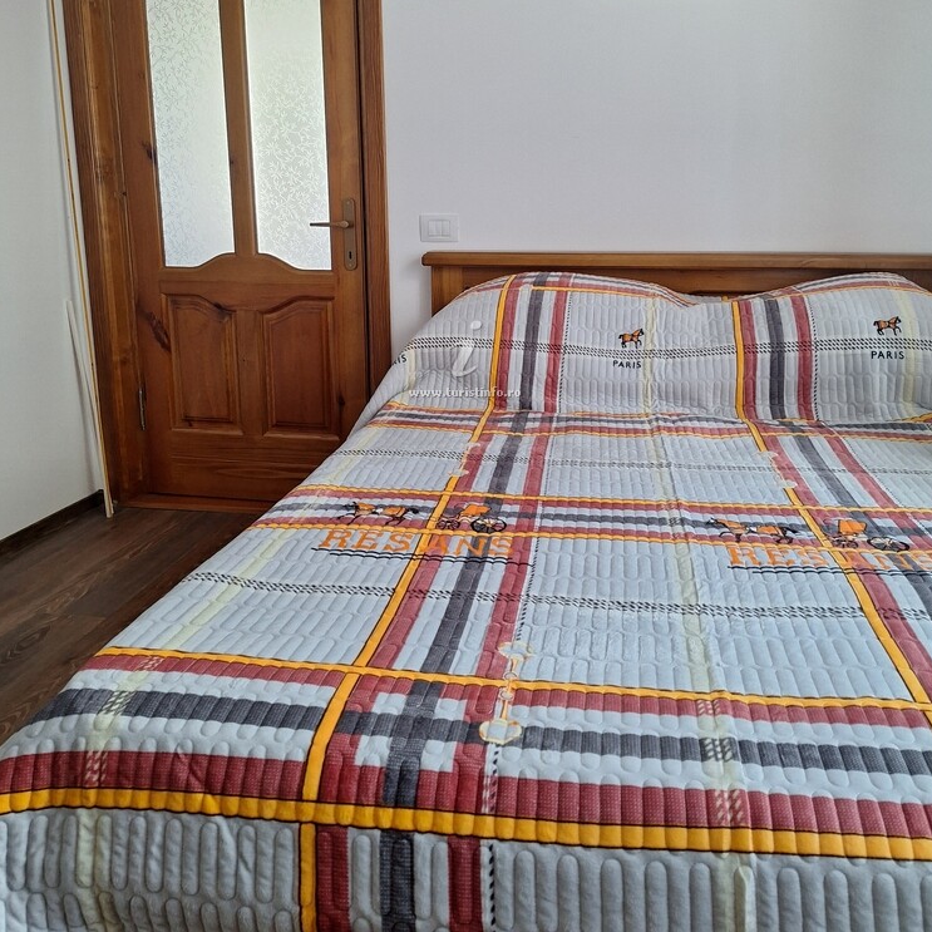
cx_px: 479
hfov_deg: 57.3
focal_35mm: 28
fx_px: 853
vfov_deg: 56.8
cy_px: 371
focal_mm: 5.54
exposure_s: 1/40
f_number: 1.8
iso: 125
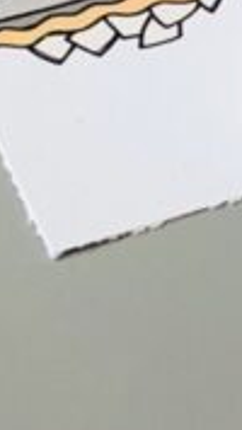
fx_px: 1998
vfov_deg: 12.1
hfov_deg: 6.9
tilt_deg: -46.4
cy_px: 490
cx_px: 109
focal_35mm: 175
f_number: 1.8
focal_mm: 3.99
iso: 40
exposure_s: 1/24
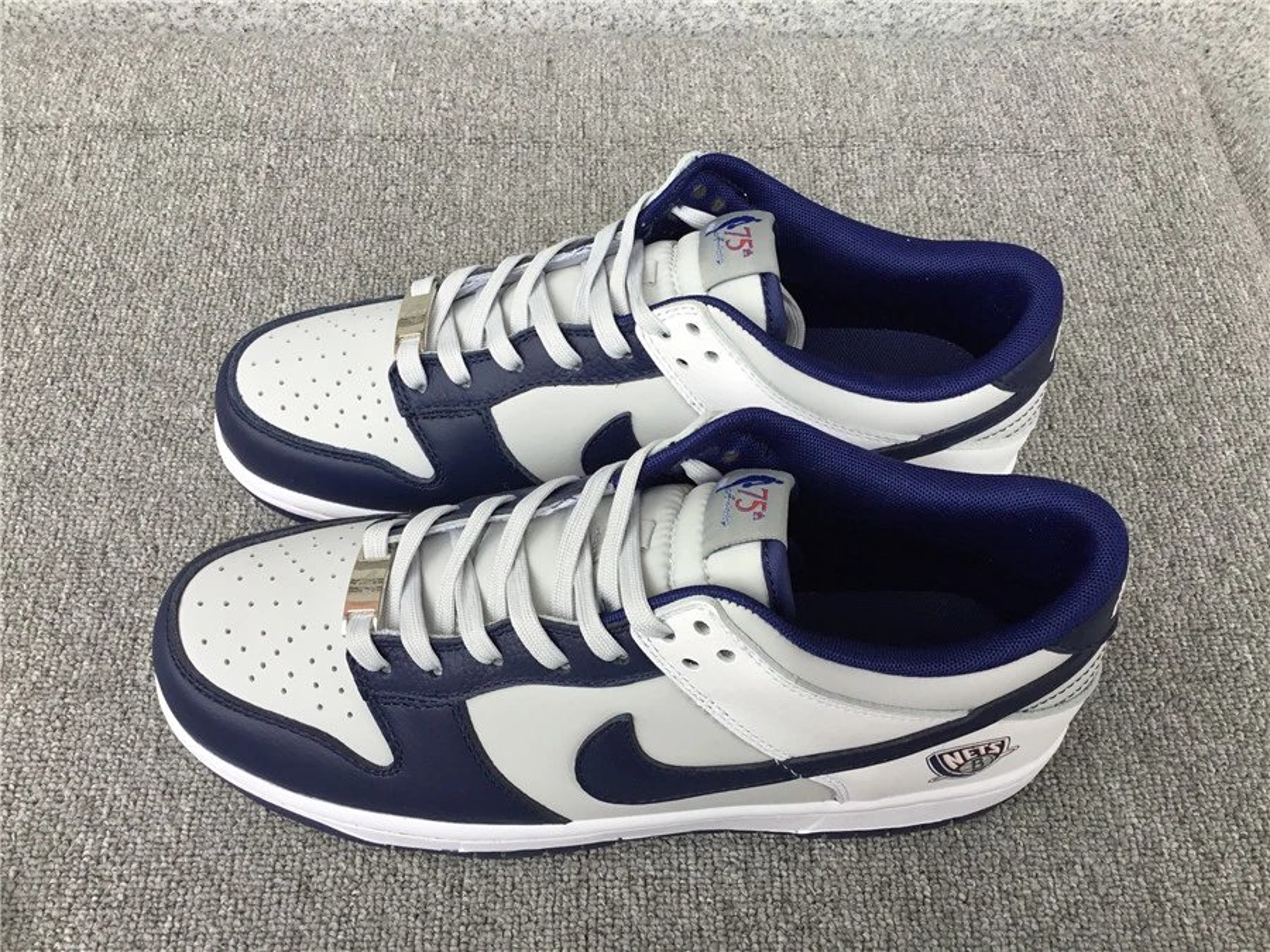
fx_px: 1137
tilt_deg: -56.6
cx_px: 635
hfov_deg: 58.4
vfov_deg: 45.4
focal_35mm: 31
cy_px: 476
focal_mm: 3.3
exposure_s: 1/50
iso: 32
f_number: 2.4
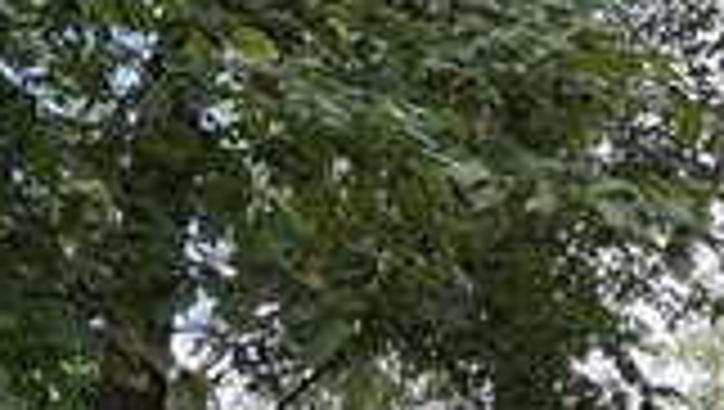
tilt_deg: +7.4
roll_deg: -0.1
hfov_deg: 16.0
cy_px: 455
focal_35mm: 130
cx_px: 818
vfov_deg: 9.3
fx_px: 2499
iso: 50
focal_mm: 6.76
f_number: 1.78
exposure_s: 1/201
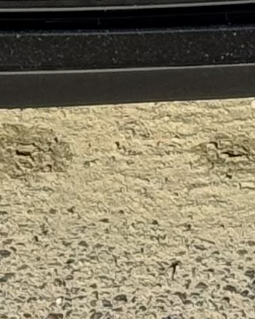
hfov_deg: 3.6
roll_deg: -0.9
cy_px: -779
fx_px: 4058
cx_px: -39
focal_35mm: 430
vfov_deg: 4.3
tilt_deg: -14.5
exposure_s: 1/2717
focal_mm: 6.76
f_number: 1.78
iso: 64
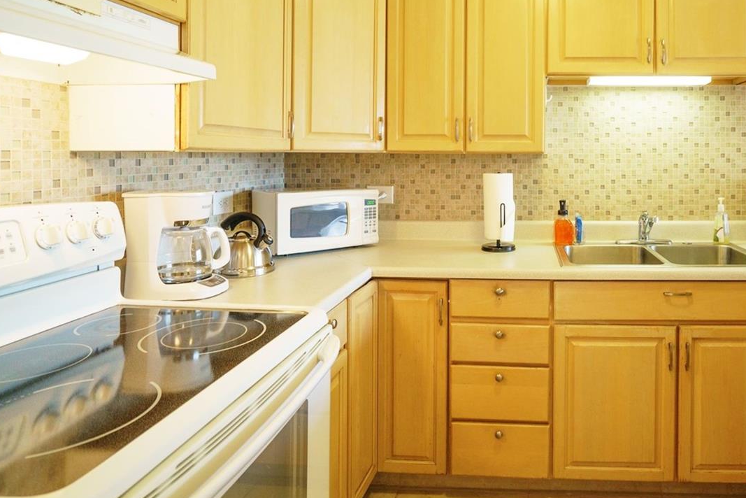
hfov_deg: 72.0
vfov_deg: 52.0
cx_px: 485
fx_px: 497
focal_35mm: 24
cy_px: 158
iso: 800
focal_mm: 16
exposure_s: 1/25
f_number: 4
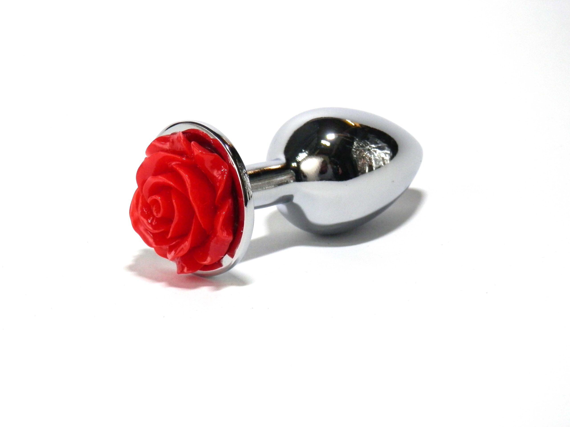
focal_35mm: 106
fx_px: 1745
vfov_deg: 14.0
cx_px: 285
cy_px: 214
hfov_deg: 18.5
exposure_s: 1/80
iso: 200
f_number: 5
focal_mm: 19
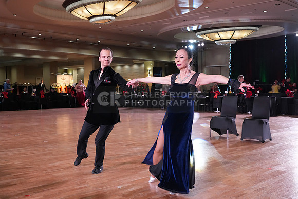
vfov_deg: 32.6
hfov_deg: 47.4
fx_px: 339
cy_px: 100
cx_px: 149
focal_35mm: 41
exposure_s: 1/320
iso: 5000
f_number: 5.6
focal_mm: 41
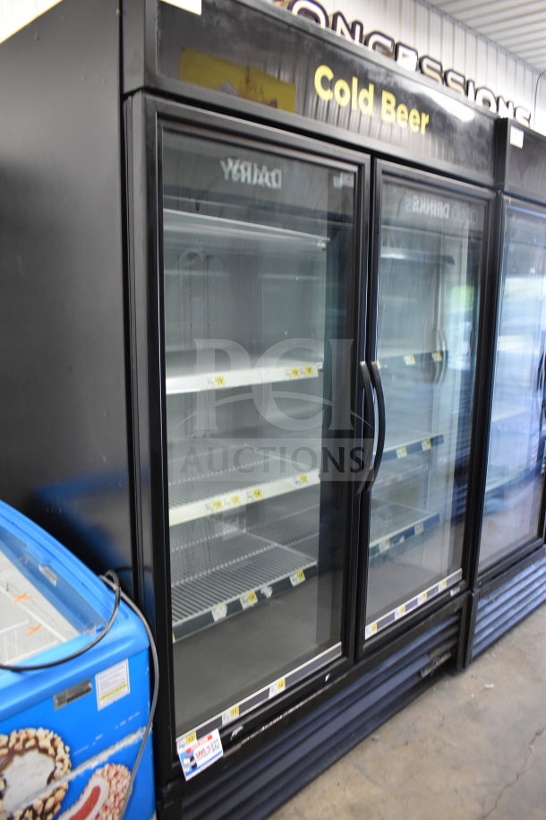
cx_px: 273
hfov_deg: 47.9
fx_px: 614
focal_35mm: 27
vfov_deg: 67.4
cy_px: 410
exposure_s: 1/30
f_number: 3.5
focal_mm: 18
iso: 1250
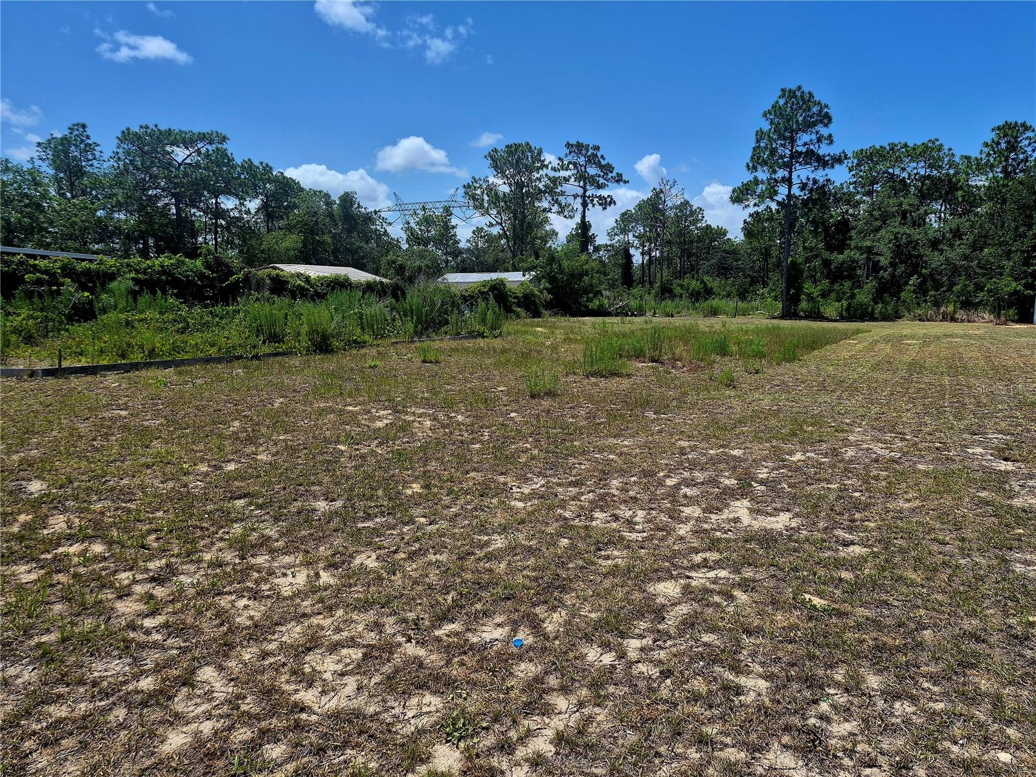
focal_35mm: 23
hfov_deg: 73.9
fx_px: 688
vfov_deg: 58.9
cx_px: 518
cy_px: 388
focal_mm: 5.4
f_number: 1.8
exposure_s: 1/10000
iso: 80
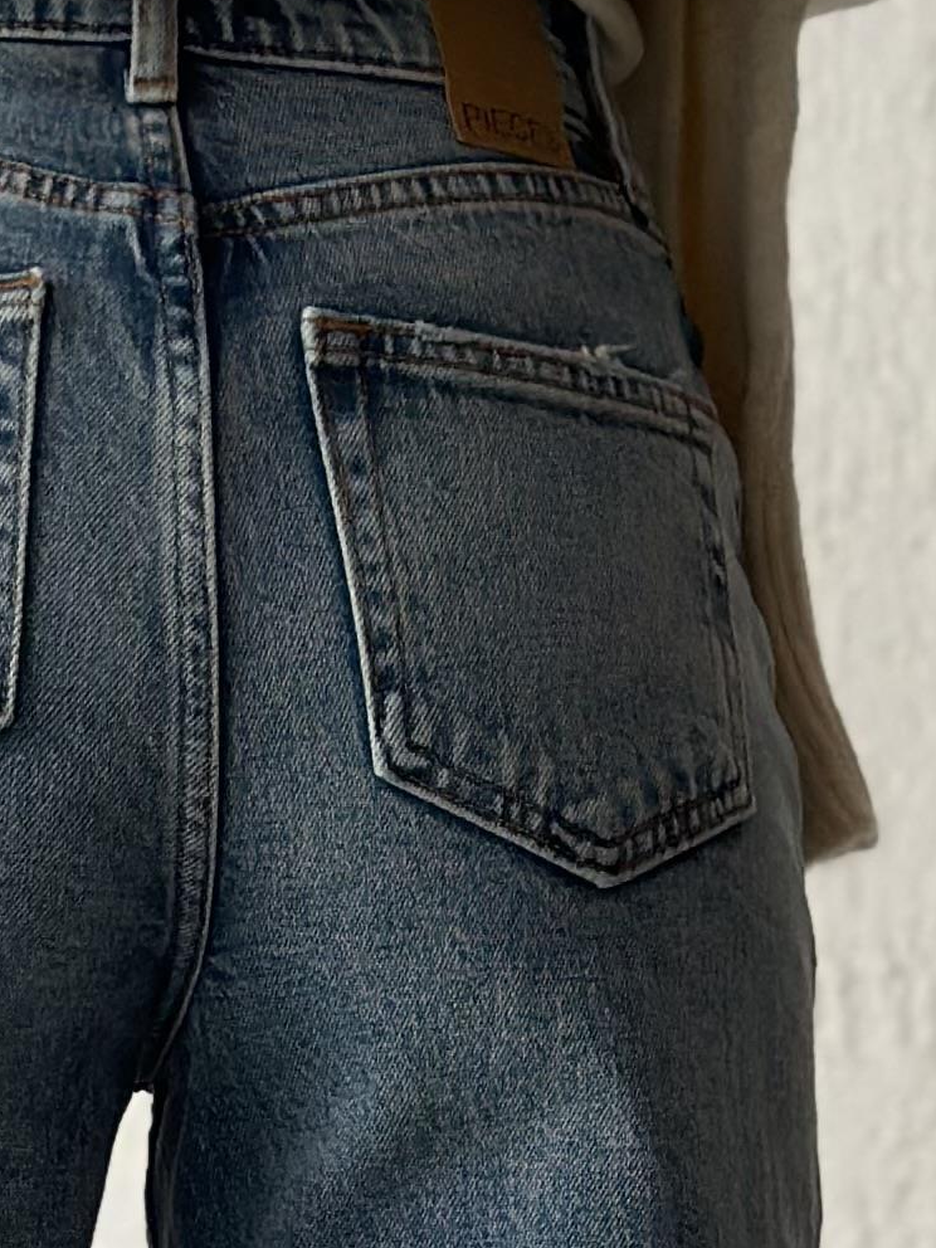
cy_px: 2095
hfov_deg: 7.6
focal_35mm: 195
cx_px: -18
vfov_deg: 9.7
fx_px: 7030
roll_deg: -0.8
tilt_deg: +0.6
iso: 160
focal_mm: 6.86
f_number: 1.78
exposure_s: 1/60
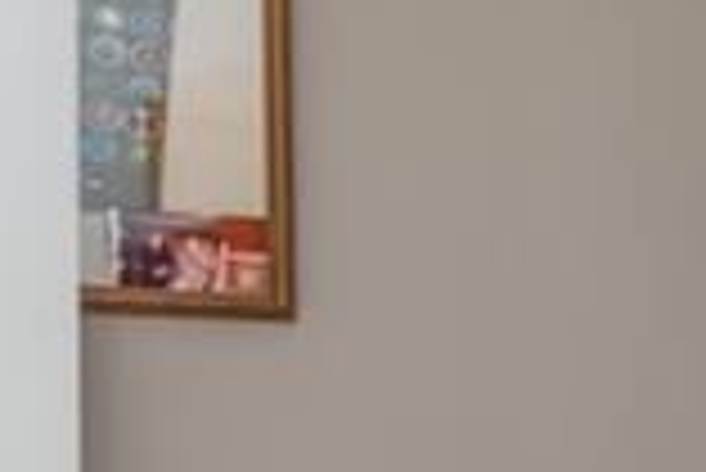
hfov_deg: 11.5
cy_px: 546
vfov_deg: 12.1
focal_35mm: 111
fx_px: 2179
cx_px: 2073
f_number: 7.1
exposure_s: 1/50
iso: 400
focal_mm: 17
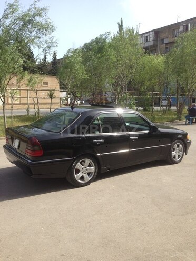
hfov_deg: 42.9
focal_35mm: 33
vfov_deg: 55.4
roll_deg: +0.5
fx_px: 249
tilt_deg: -5.7
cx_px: 98
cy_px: 130
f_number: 2.4
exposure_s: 1/809
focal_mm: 4.12
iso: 50
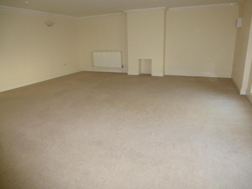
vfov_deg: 56.8
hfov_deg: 71.6
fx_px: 175
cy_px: 94
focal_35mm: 24
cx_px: 126
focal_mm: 4.3
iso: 500
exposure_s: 1/60
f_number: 3.3
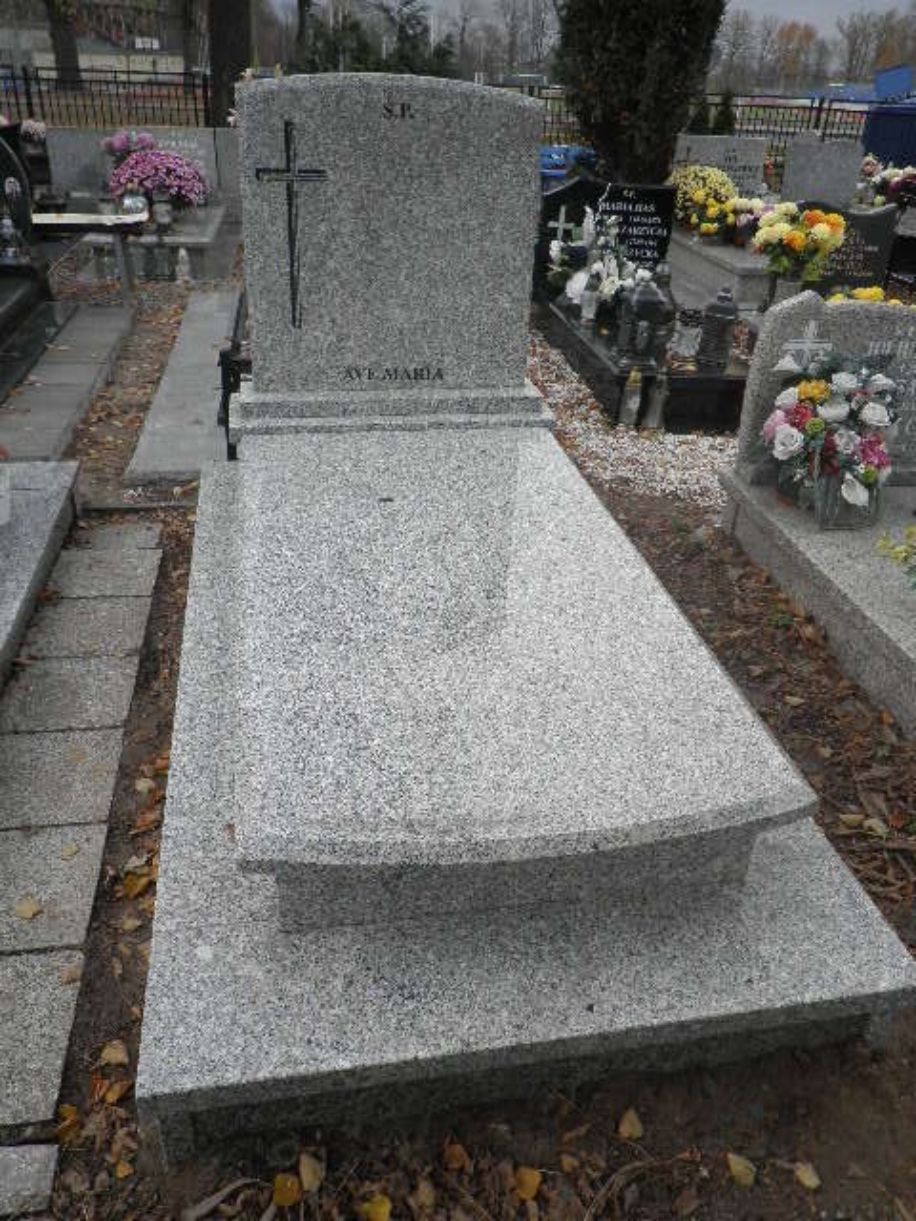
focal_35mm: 27
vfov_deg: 65.3
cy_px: 610
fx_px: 953
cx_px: 458
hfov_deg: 51.4
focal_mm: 5
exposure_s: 1/160
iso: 64
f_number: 3.5
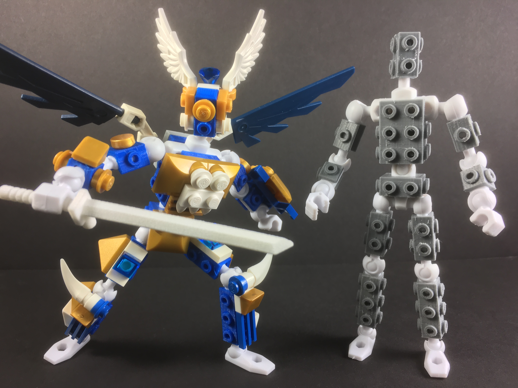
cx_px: 259
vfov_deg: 48.2
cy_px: 194
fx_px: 434
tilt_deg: -9.2
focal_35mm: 29
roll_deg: -0.4
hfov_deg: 61.7
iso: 40
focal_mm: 4.15
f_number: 2.2
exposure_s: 1/120
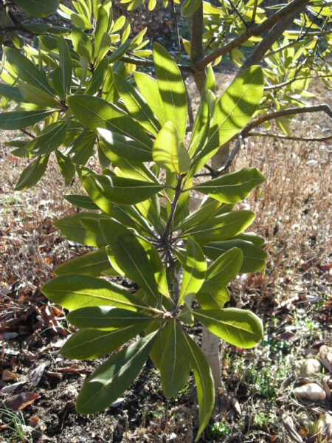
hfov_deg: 37.7
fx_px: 486
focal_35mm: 38
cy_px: 222
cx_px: 166
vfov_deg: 49.0
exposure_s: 1/98
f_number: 3.2
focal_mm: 6.3
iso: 50
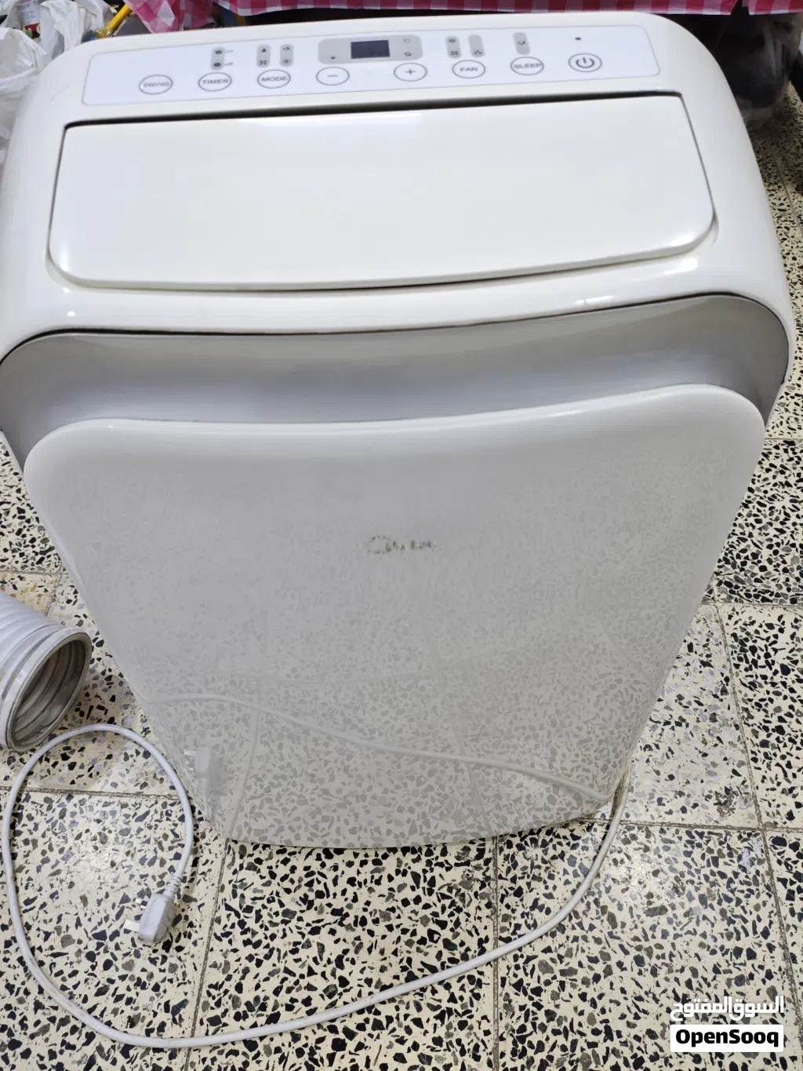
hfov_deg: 53.1
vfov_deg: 67.3
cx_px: 402
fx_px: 804
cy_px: 536
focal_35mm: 26
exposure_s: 1/240
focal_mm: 4.94
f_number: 1.5
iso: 400
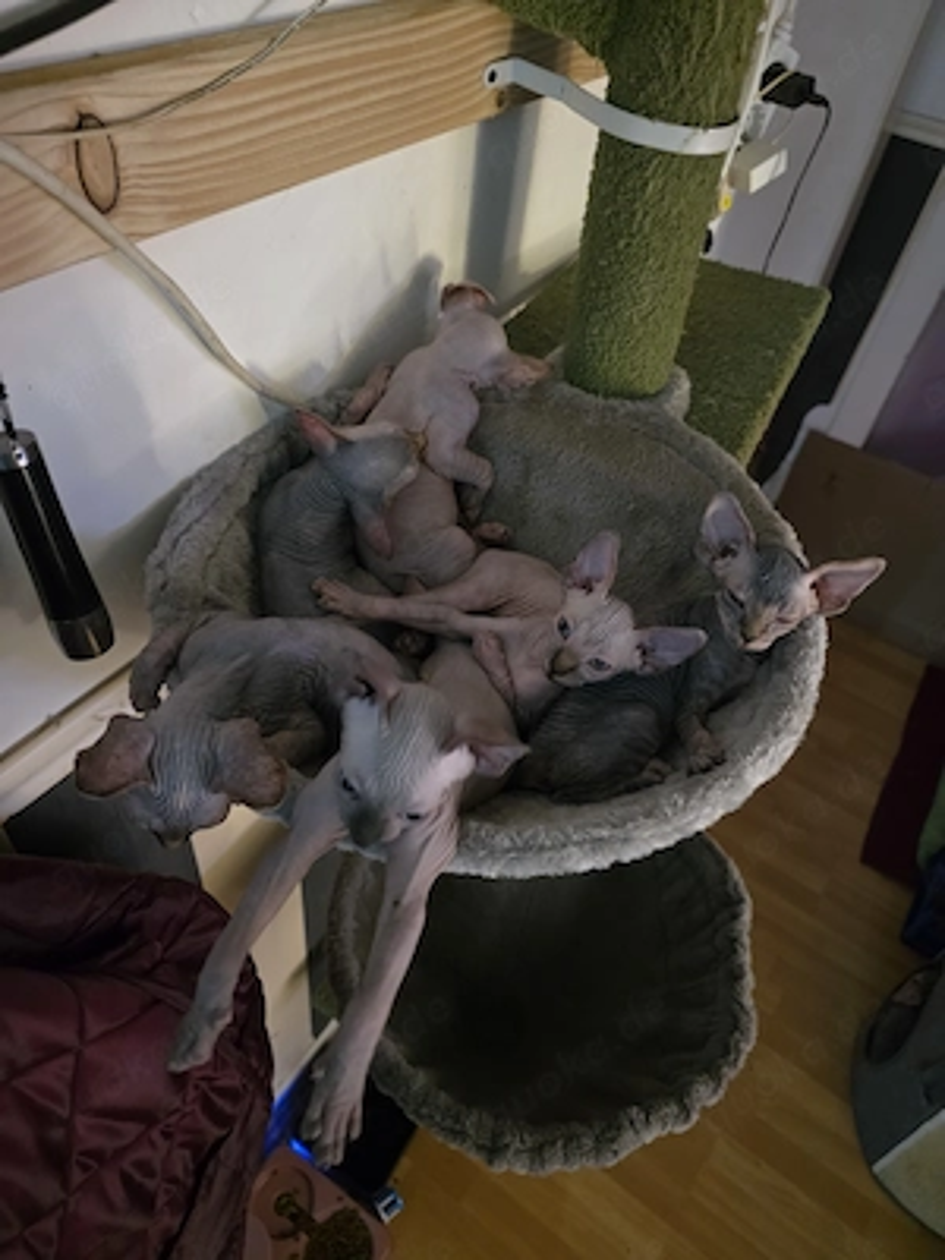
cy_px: 630
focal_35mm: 23
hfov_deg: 58.9
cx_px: 472
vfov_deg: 73.9
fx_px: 837
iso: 2500
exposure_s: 1/16.7
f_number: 1.7
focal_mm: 6.3
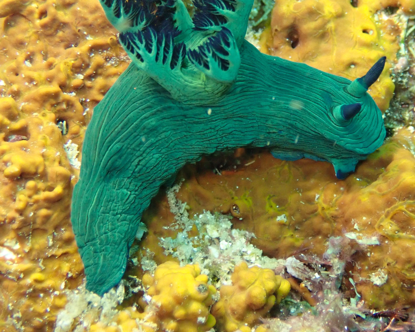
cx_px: 290
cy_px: 123
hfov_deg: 27.7
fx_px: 835
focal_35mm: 68
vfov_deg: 22.4
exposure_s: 1/50
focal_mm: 8.99
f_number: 9
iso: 500
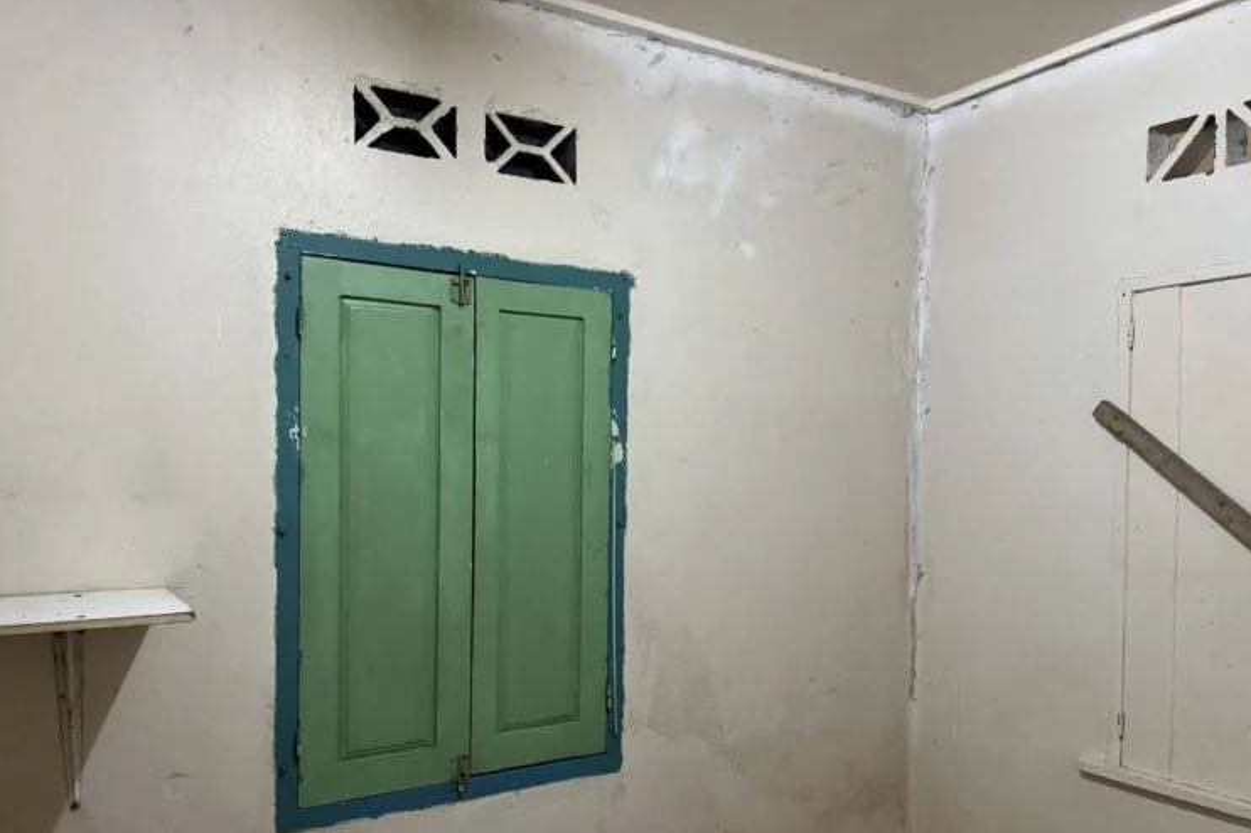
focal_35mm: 28
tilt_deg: -1.9
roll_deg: -0.4
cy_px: 482
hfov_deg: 65.5
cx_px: 607
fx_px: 973
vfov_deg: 46.2
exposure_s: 1/60
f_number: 1.5
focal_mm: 5.7
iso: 400
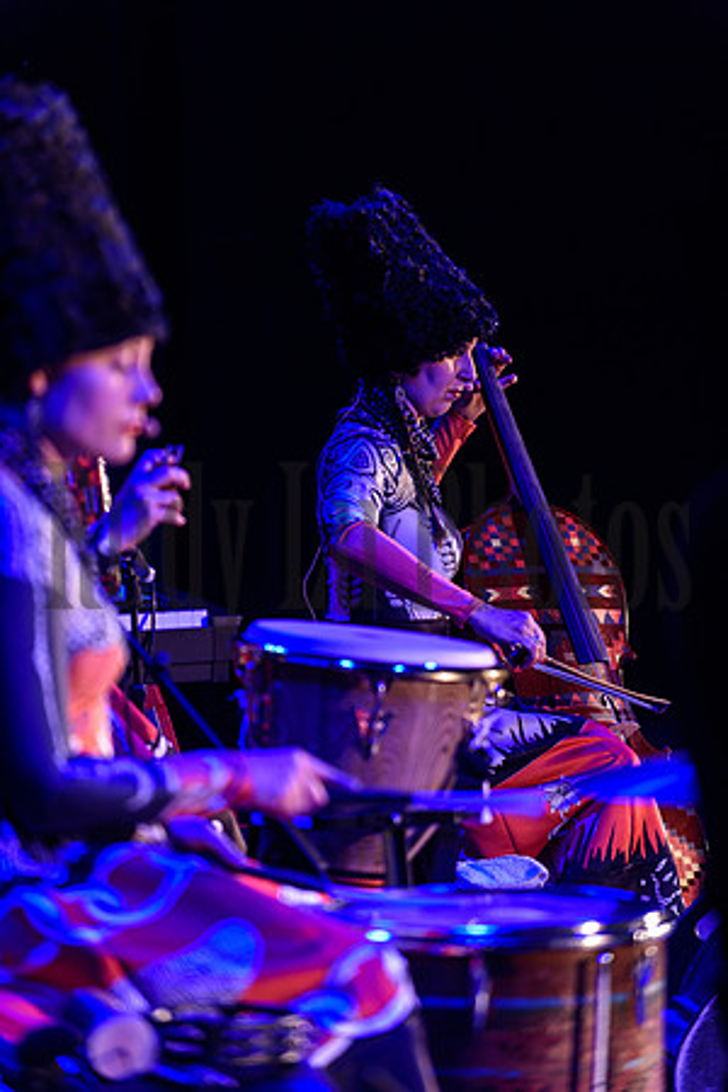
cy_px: 546
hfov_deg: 6.9
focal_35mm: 200
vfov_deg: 10.3
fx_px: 6066
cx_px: 364
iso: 800
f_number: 2.8
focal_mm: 200
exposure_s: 1/320
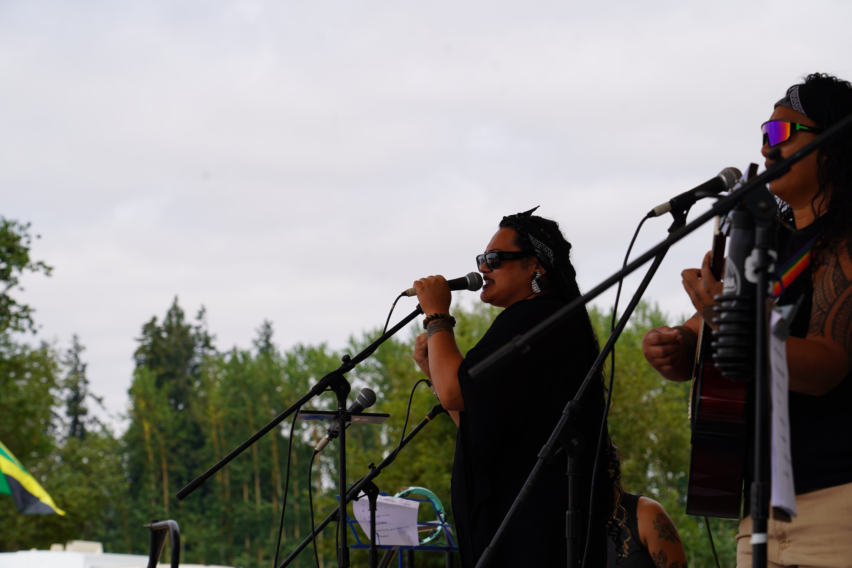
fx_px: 2485
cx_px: 426
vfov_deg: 13.0
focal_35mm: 105
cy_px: 284
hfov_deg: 19.5
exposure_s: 1/250
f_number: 8
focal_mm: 105
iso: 100
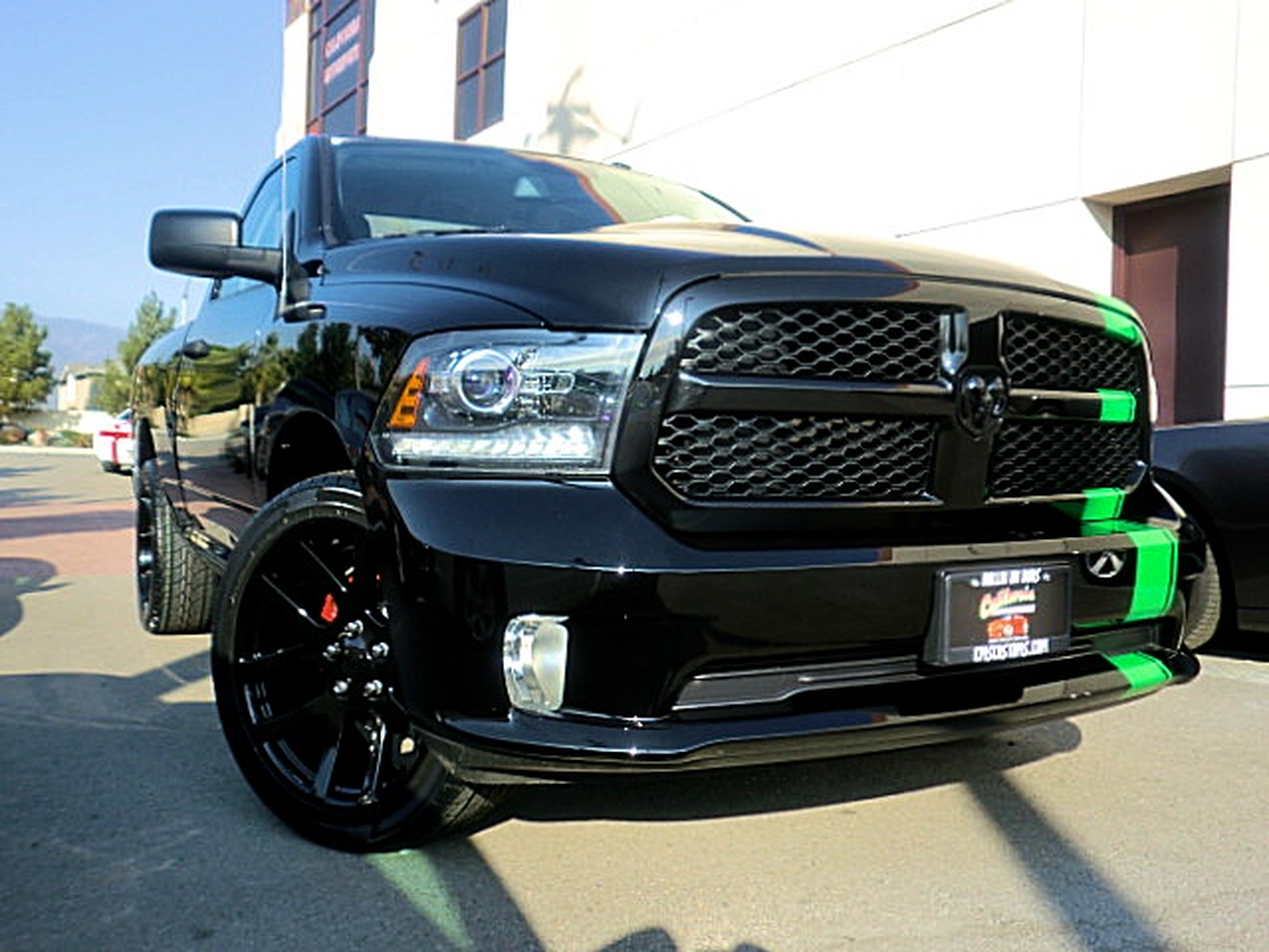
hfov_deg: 58.4
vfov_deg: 45.4
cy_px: 476
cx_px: 634
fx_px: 1136
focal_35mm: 31
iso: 64
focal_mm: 5.58
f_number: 2.8
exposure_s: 1/500
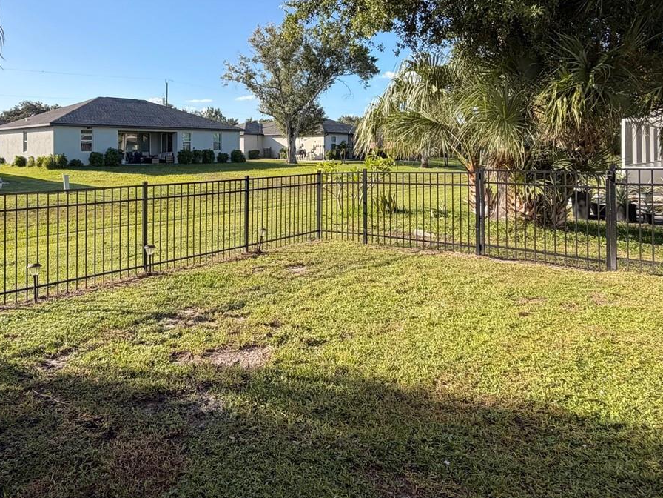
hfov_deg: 68.4
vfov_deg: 53.2
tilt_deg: +0.7
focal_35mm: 25
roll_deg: +0.2
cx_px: 252
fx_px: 479
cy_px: 147
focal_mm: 2.22
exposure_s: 1/770
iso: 40
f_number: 2.2
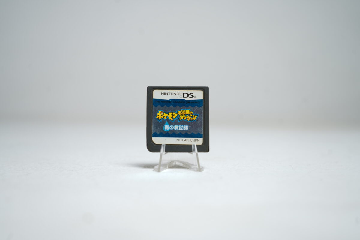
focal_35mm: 41
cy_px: 120
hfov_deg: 47.4
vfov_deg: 32.6
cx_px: 180
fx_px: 410
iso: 64
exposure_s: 1/10
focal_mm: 41
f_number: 5
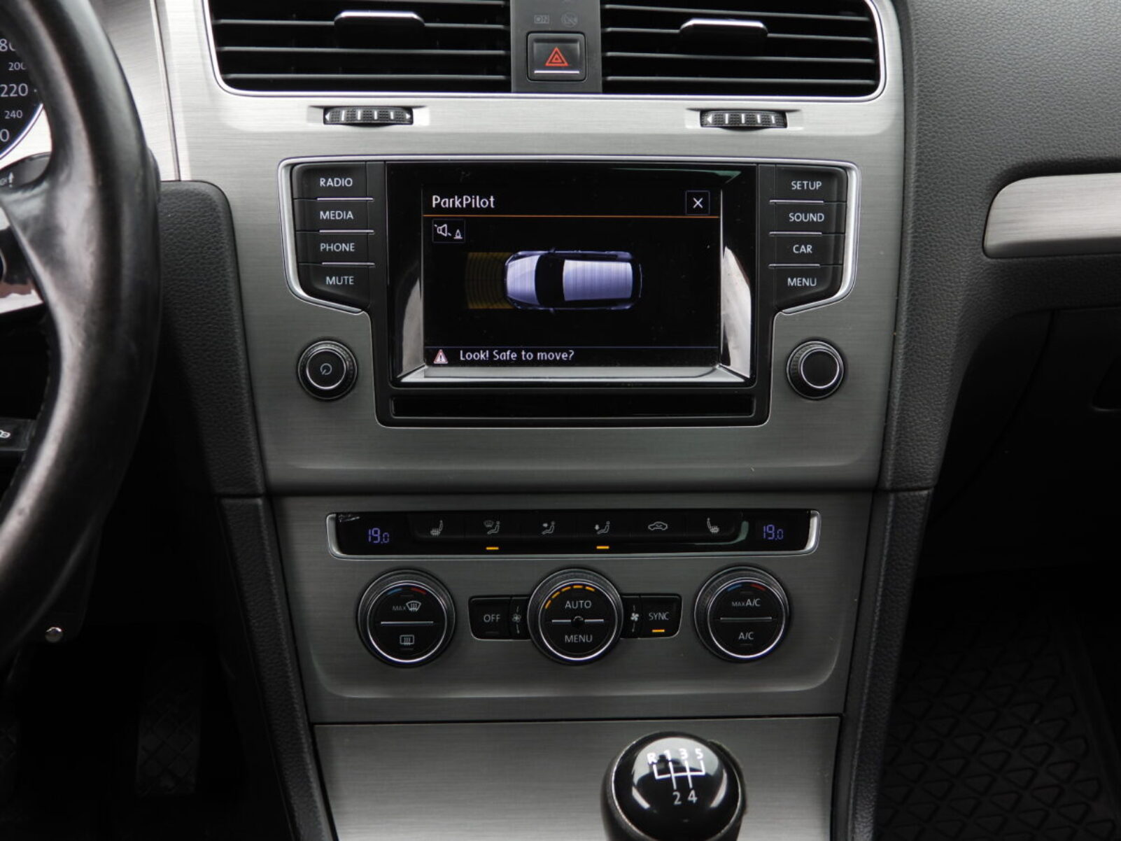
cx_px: 560
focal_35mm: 60
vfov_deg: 24.4
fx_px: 1943
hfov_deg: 32.2
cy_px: 420
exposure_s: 1/100
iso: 100
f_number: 3.5
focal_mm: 10.7
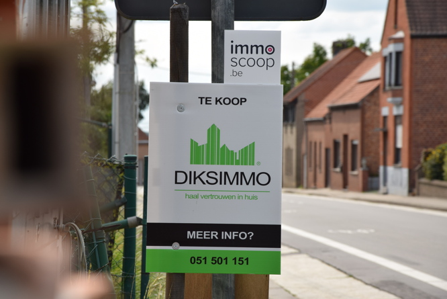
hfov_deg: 13.0
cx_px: 224
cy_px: 150
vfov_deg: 8.7
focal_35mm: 158
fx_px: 1957
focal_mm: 105
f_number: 9
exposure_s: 1/320
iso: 200
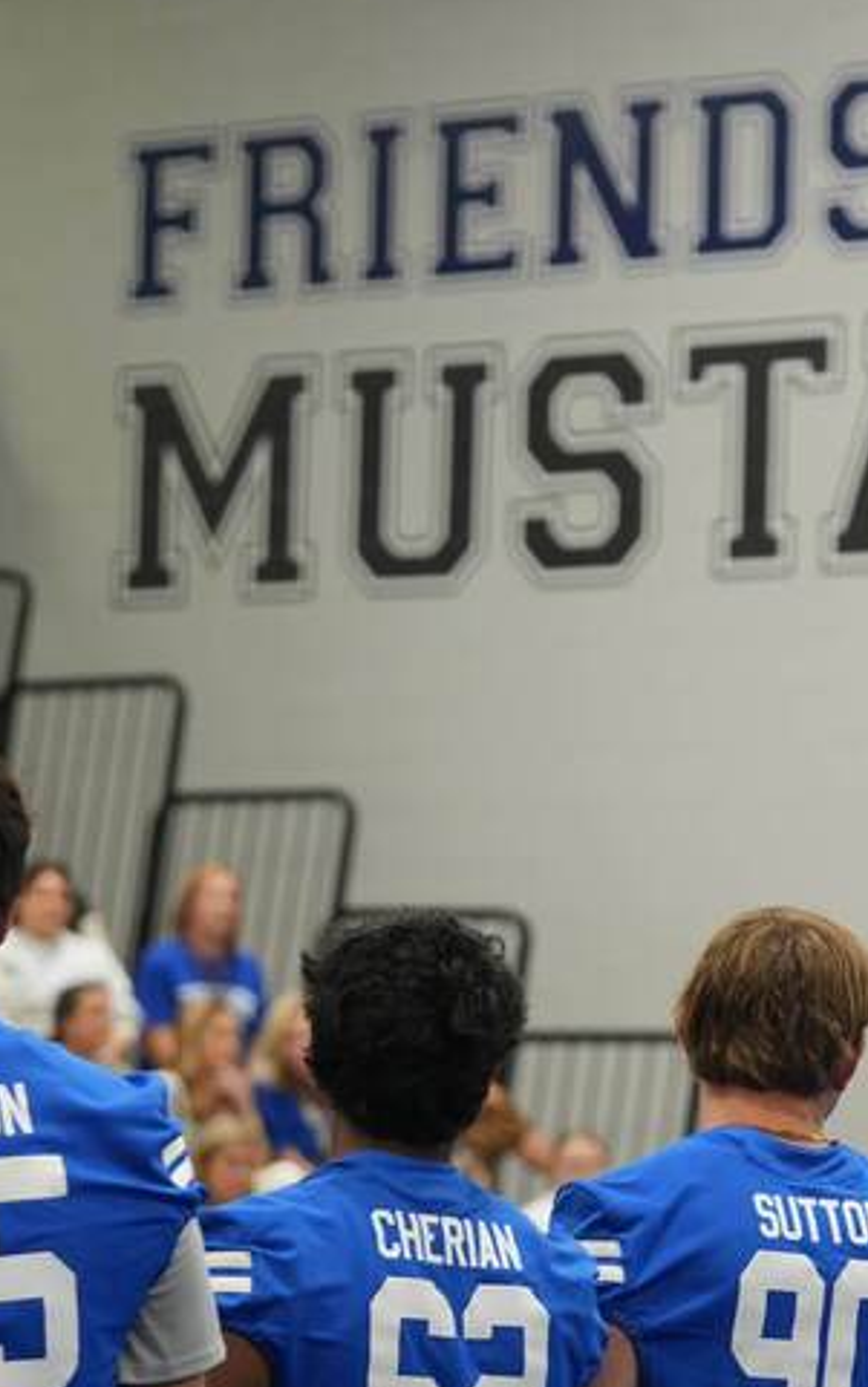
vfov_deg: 9.1
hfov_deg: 5.7
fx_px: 8698
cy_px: 803
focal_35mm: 230
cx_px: 205
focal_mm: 106
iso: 1600
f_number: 4
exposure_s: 1/160
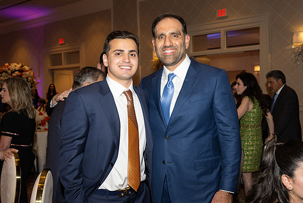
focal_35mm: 38
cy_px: 116
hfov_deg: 50.5
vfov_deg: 35.0
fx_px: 320
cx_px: 174
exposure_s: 1/100
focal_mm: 31
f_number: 5.6
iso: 800
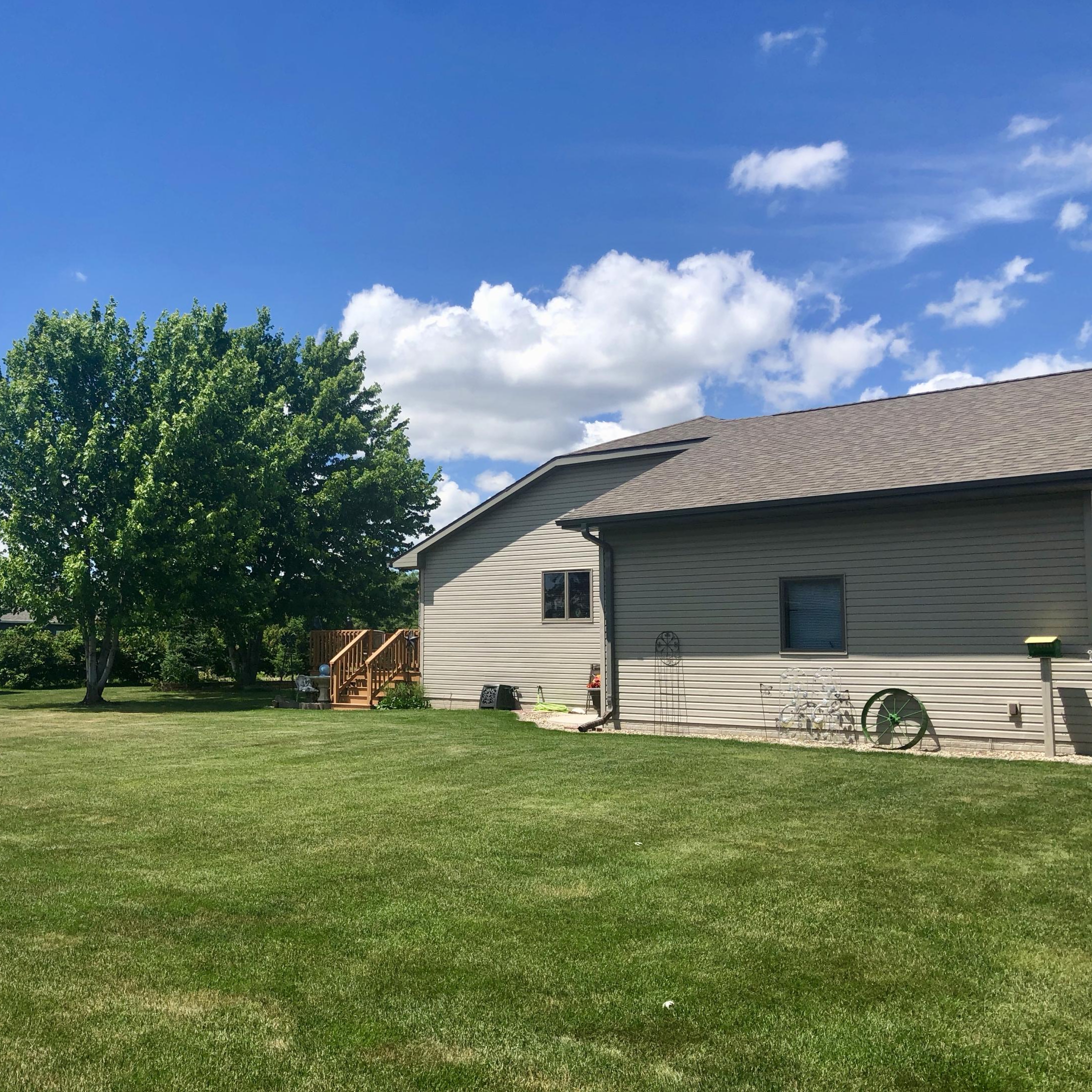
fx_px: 1213
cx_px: 392
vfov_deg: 48.4
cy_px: 530
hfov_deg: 47.9
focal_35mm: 34
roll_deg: -1.2
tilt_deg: +5.7
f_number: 1.8
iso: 20
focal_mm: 4
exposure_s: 1/2000
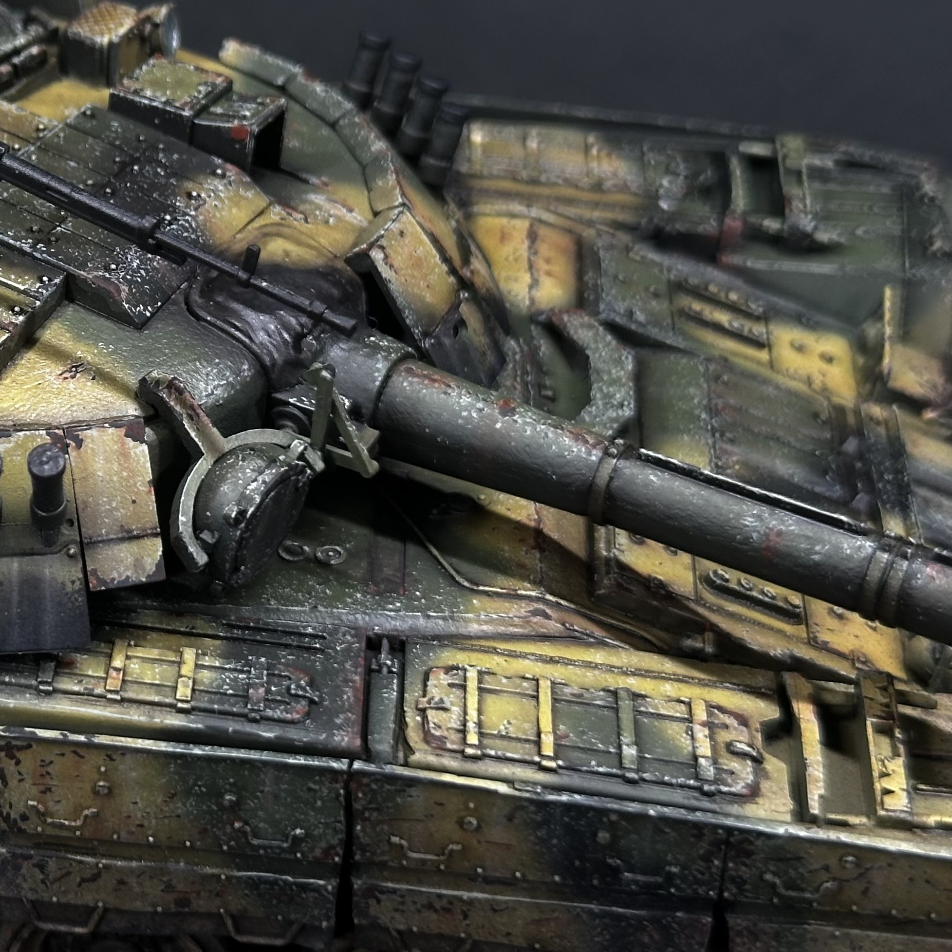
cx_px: 103
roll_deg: +1.9
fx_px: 2427
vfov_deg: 22.2
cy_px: 410
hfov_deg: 21.7
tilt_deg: -32.5
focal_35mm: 78
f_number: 1.78
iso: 100
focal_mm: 6.86
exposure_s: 1/100
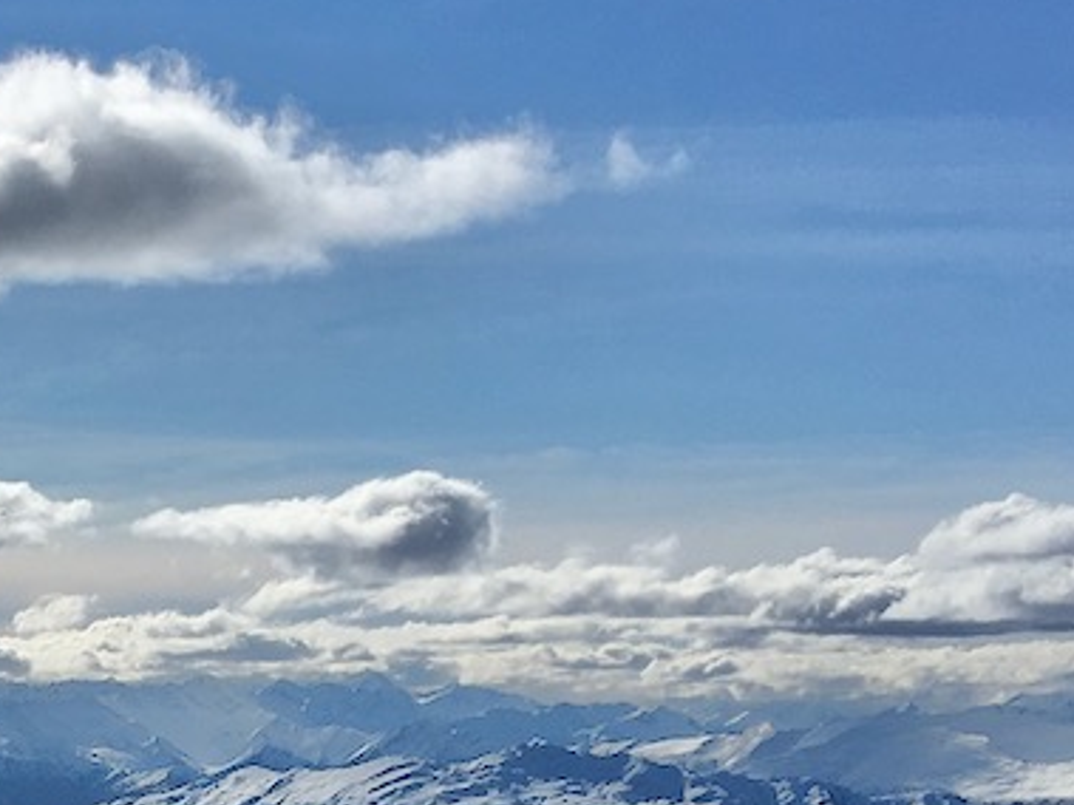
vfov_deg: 14.7
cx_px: 3
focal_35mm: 98
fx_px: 3040
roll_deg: -0.5
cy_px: 887
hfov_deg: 19.5
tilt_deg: -2.9
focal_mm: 4.15
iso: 25
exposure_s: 1/6993
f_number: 2.2
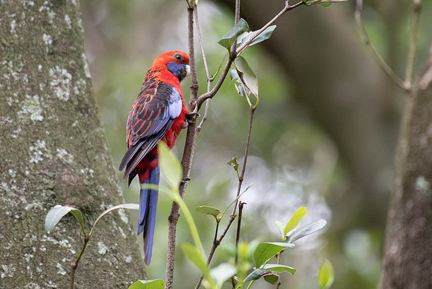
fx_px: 11990
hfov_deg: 2.1
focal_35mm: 999
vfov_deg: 1.4
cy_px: 84
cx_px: 172
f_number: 5.6
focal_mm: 500
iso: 1250
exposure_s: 1/125
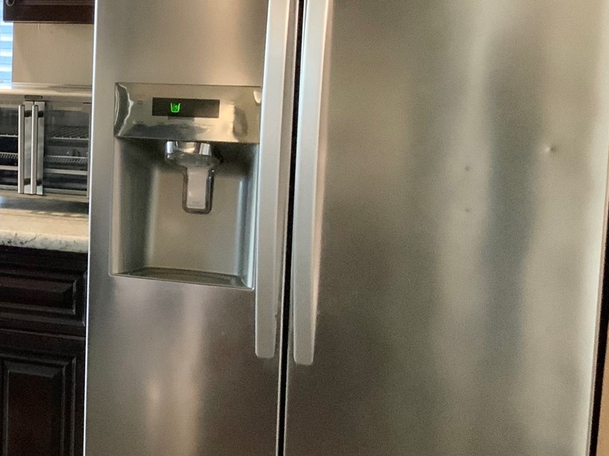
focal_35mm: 74
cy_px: 197
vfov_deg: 19.9
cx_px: -52
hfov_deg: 24.6
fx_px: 1302
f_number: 1.8
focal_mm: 3
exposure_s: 1/30
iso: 320
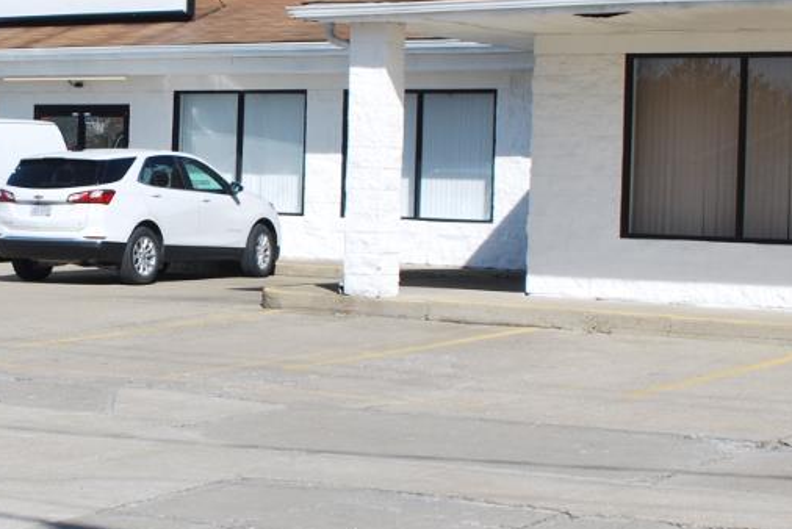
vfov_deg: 15.4
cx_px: 55
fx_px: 1959
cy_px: 199
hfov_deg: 22.2
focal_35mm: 89
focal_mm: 20
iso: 100
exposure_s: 1/320
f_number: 9
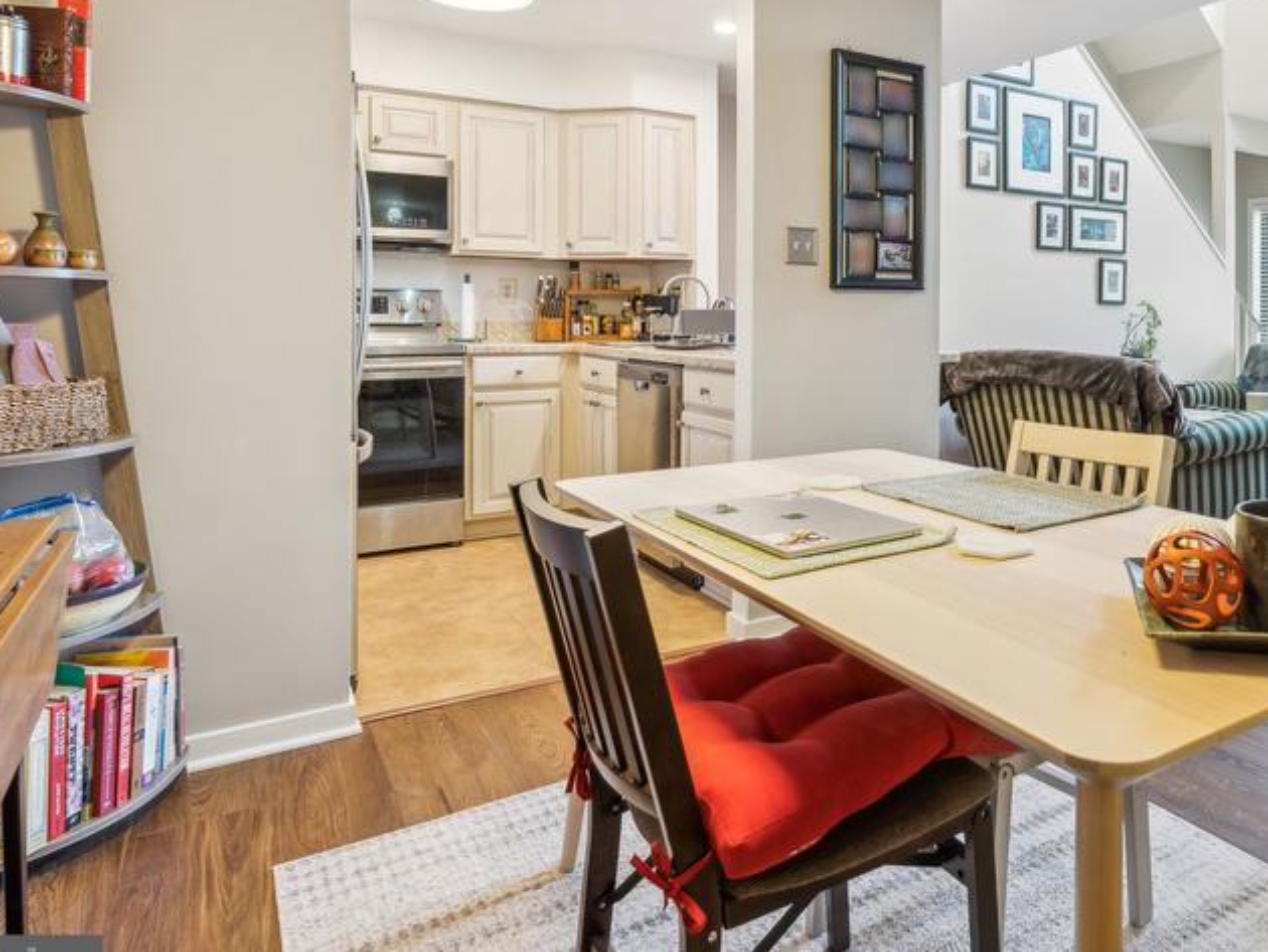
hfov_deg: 66.2
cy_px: 321
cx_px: 910
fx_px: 916
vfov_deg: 53.9
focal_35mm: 25
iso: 200
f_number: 7.1
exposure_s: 1/4
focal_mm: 16
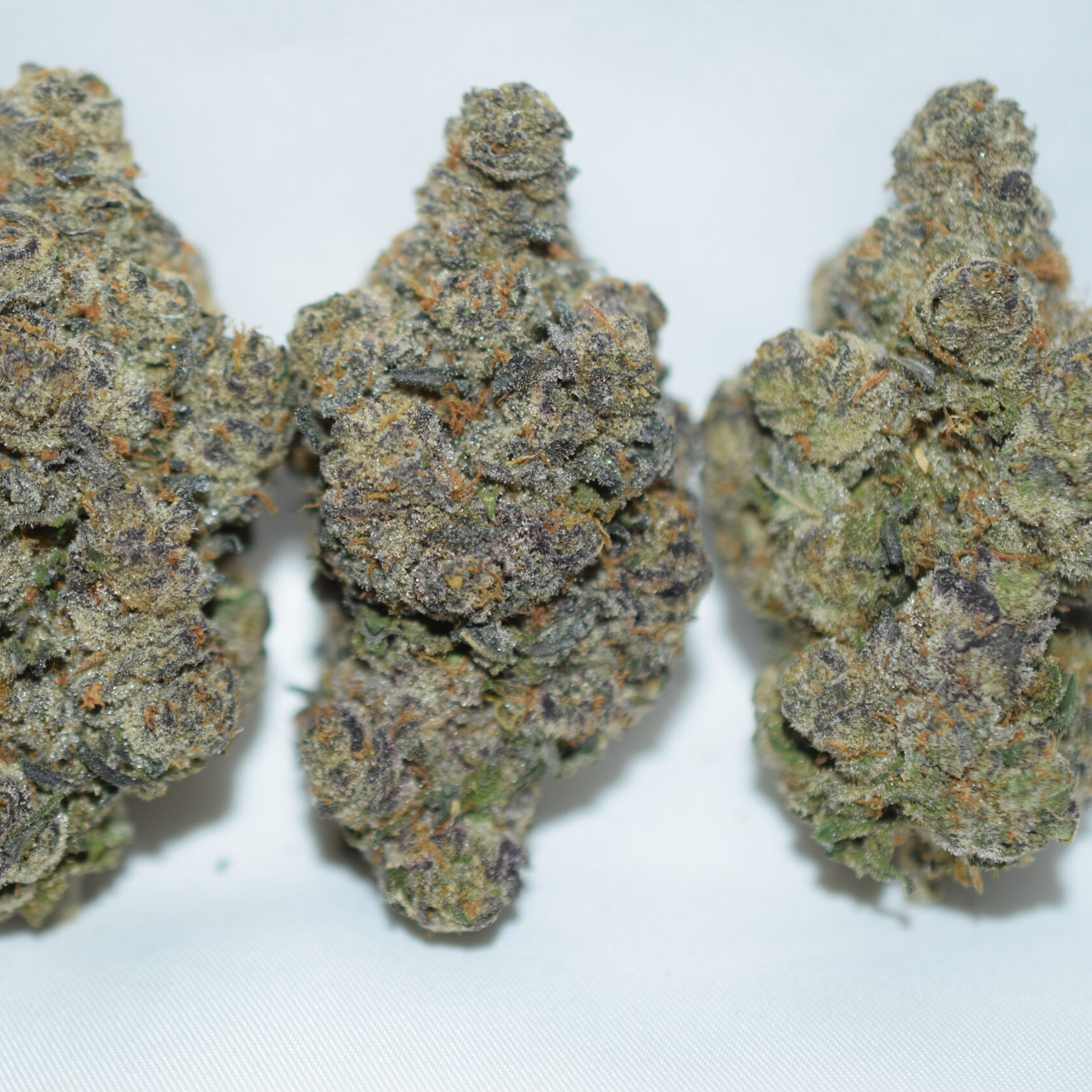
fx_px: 2748
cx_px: 466
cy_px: 545
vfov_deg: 22.5
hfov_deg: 22.5
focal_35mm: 77
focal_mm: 40
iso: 100
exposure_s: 1/60
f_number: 3.2
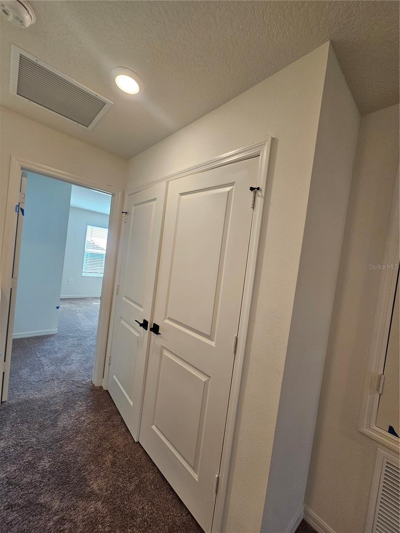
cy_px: 266
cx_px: 200
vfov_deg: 106.2
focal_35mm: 13
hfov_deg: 89.9
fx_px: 200
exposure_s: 1/60
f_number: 2.2
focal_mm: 2.2
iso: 64
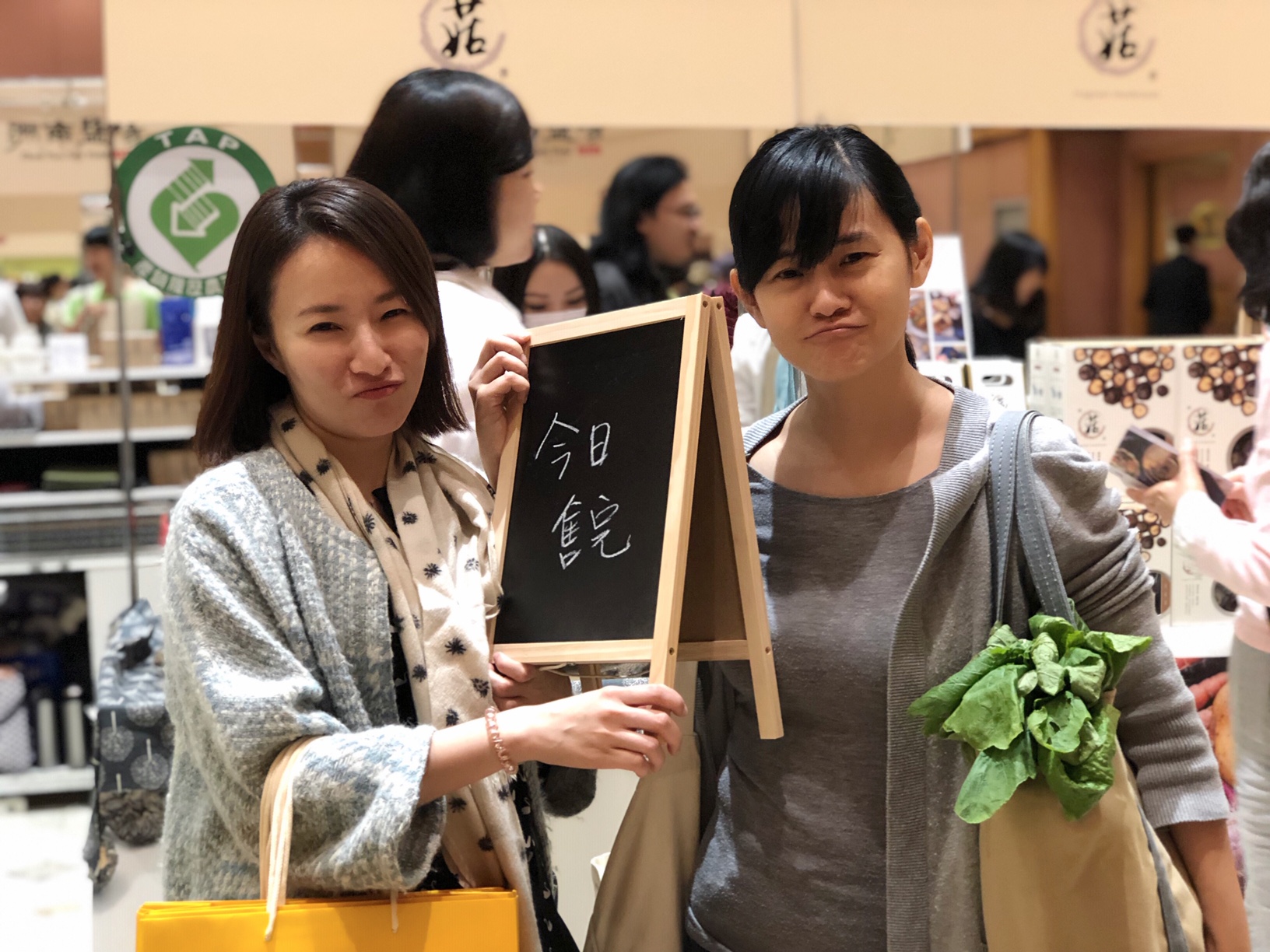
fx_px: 2091
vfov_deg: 25.7
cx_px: 635
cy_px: 476
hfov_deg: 33.8
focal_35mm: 57
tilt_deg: -7.0
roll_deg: +1.2
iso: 250
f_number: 2.8
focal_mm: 6.6
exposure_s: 1/30
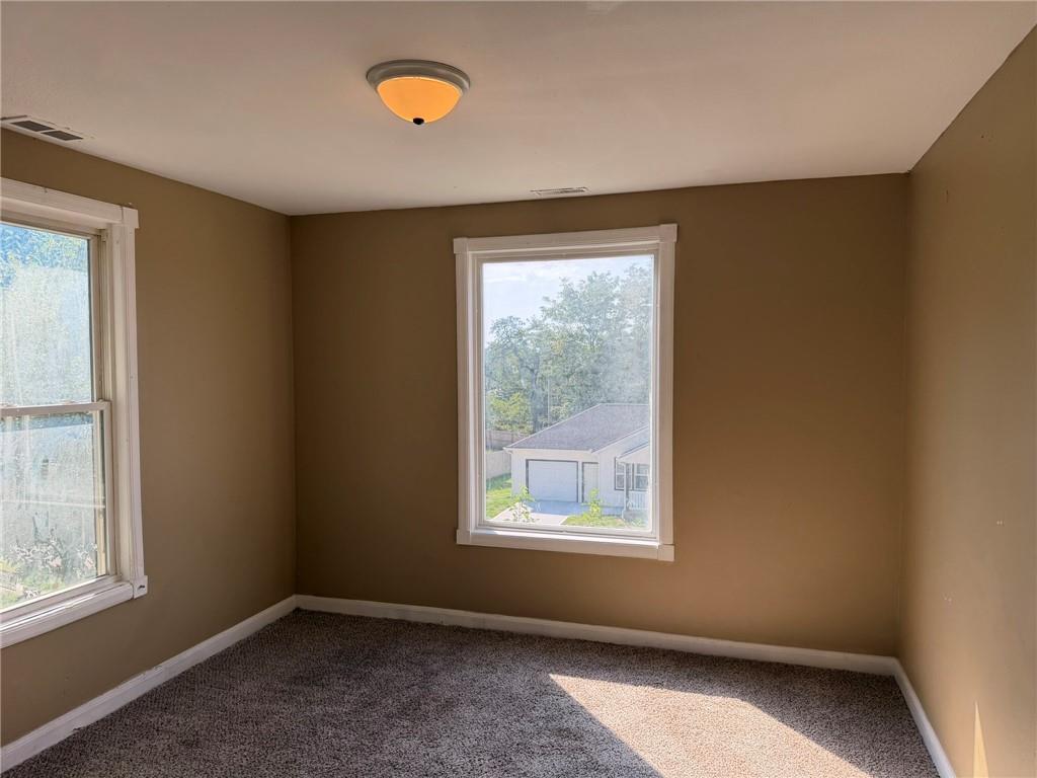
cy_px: 389
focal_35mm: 24
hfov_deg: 71.6
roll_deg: -0.1
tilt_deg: -2.5
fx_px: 719
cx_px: 518
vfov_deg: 56.8
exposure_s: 1/813
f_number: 1.78
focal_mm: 6.76
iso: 80
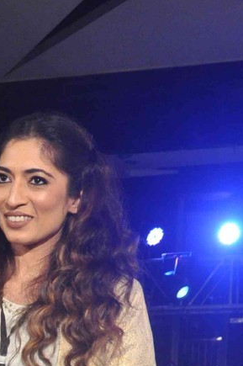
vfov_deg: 11.8
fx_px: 1685
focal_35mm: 166
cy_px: 565
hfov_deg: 8.0
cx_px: -147
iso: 1250
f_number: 9
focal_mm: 32
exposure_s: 1/100
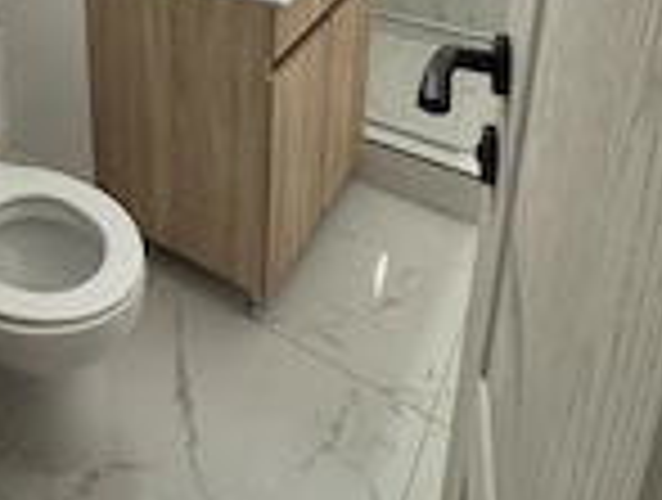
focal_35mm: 38
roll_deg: +4.2
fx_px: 728
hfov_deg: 44.1
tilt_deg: -16.3
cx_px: 54
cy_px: -99
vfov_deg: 31.7
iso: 200
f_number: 2.2
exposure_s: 1/100
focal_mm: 2.22
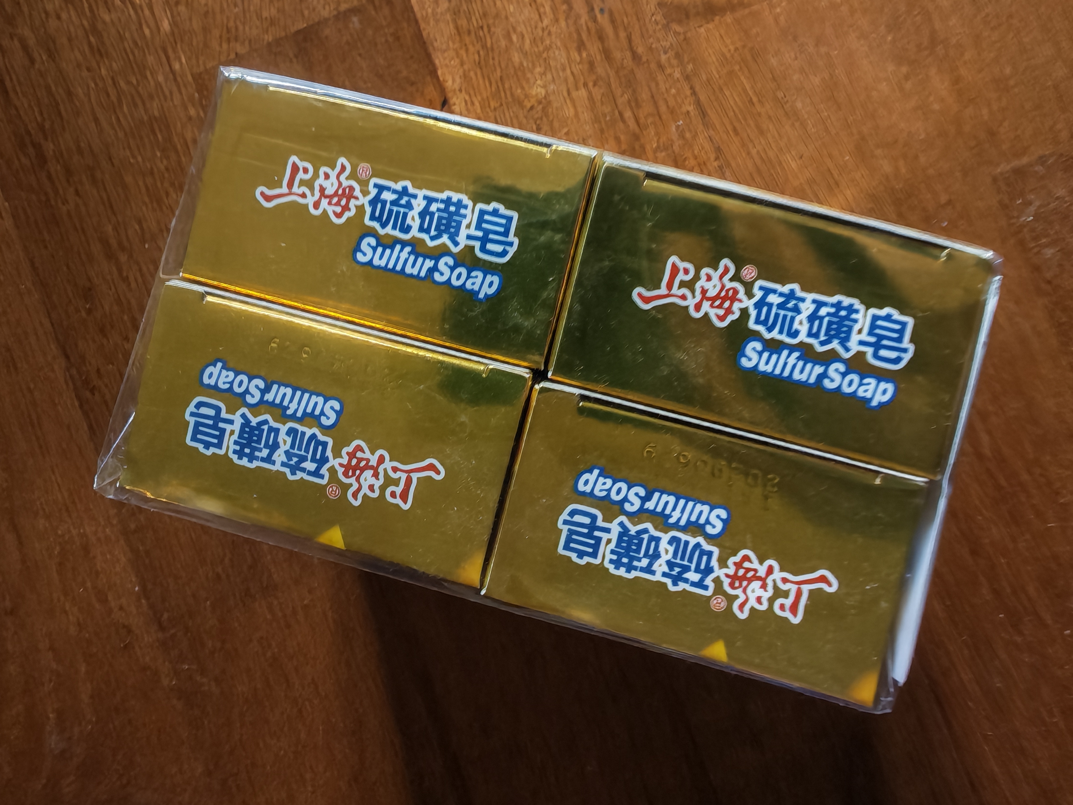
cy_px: 402
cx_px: 536
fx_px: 713
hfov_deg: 73.9
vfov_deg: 58.9
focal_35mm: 23
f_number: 2
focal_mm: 1.82
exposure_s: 1/13
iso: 640
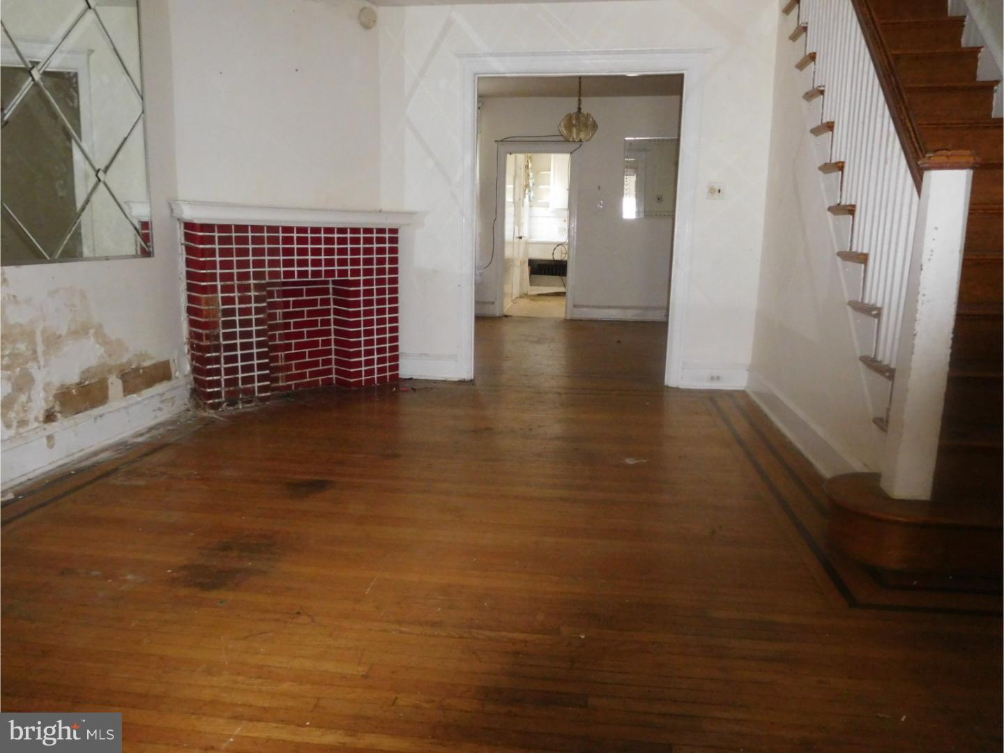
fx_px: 725
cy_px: 376
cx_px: 502
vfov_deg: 54.9
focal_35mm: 25
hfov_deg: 69.4
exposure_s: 1/30
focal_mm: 4.5
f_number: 3.4
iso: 640
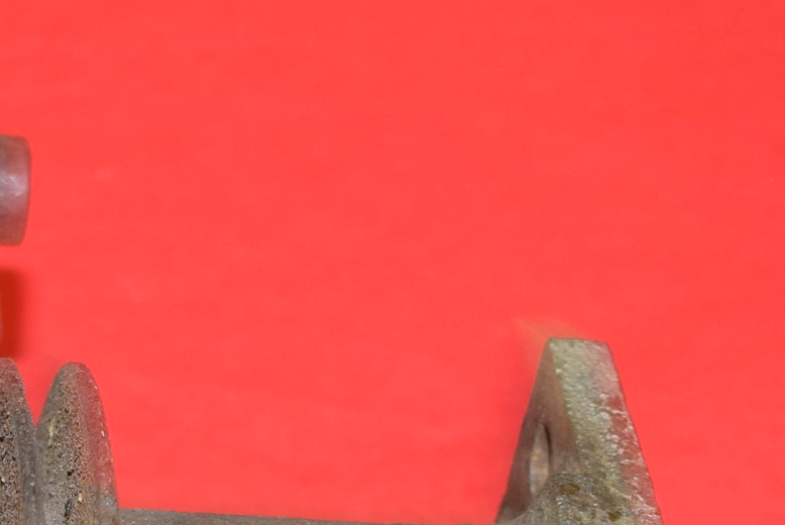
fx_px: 3273
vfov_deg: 9.0
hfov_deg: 13.5
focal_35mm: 150
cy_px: 704
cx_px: -17
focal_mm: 26
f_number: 5.6
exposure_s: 1/30
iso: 400
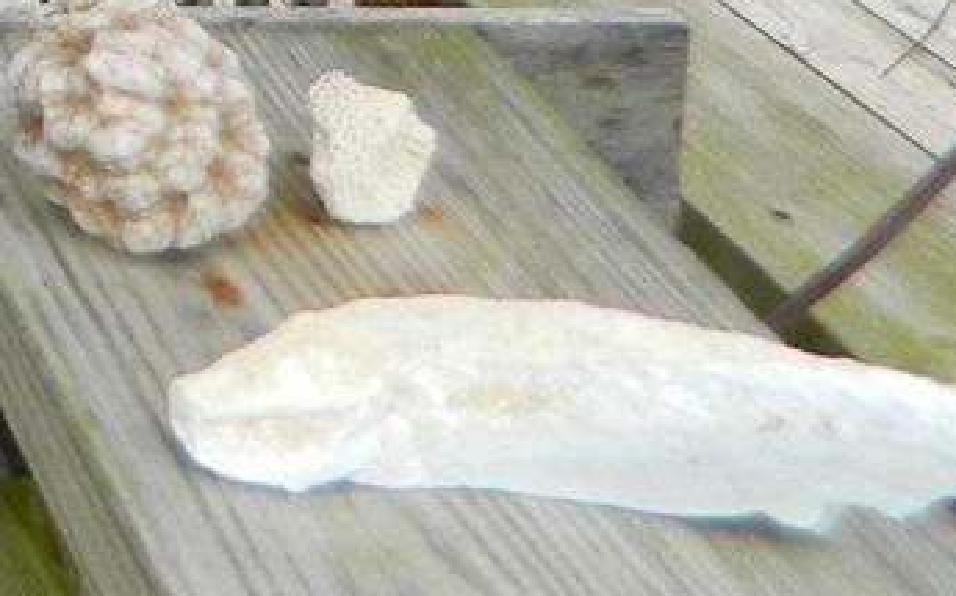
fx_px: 3202
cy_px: -757
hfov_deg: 14.2
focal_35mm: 123
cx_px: -975
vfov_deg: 9.6
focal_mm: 4.5
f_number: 3.1
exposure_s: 1/320
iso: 80
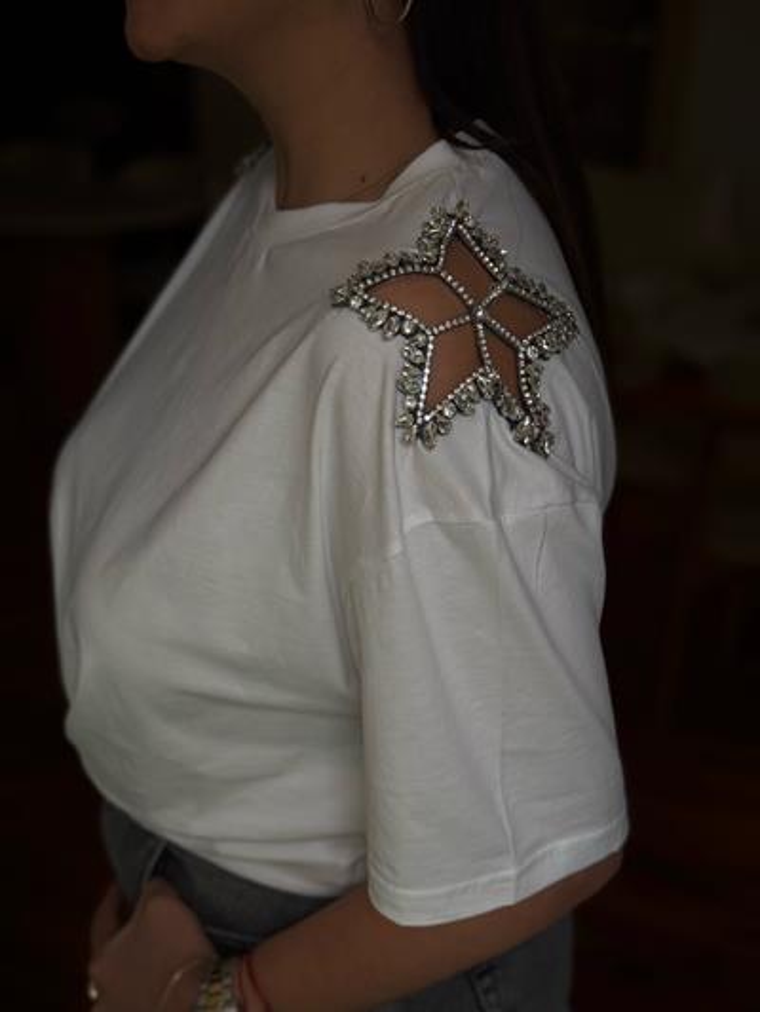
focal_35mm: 48
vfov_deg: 39.6
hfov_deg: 30.3
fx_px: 1405
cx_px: 380
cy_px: 506
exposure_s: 1/202
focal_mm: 6.76
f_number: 1.78
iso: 80
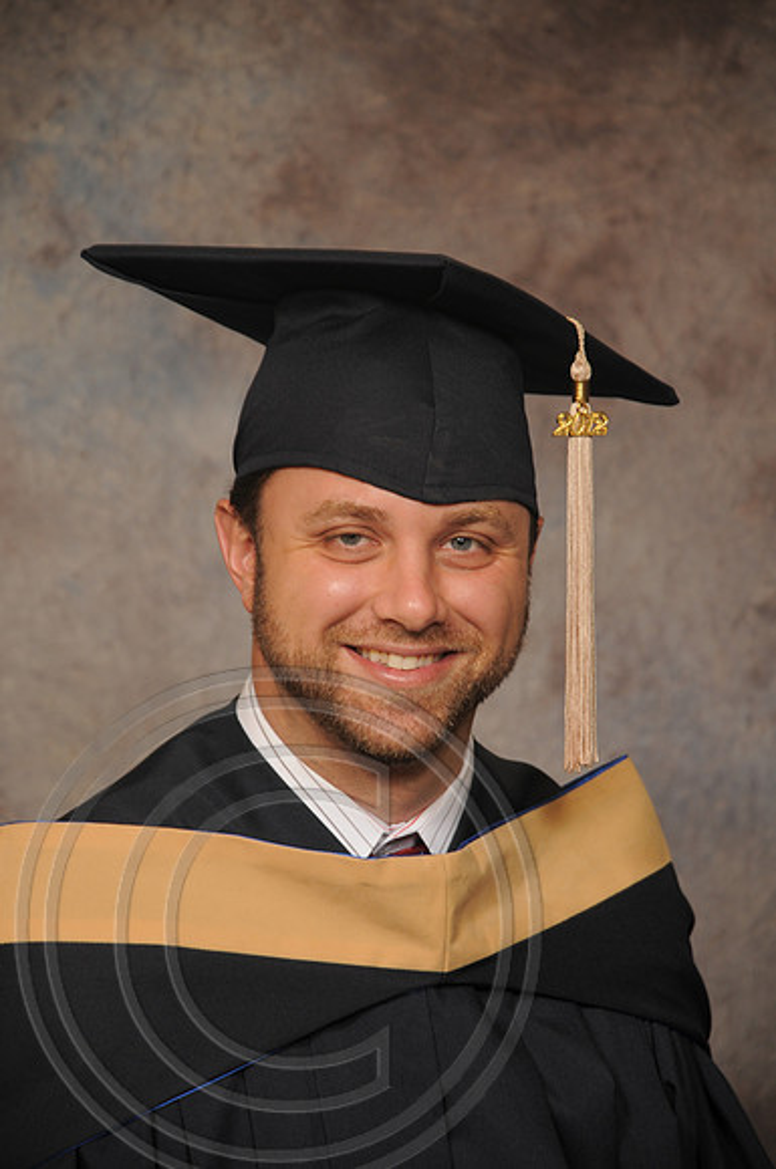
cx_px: 388
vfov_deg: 11.4
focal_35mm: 180
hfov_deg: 7.6
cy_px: 584
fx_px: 5837
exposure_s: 1/60
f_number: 5.6
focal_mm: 120
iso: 200
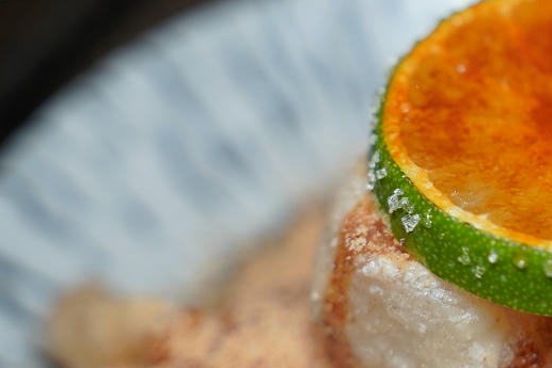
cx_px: 622
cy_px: 101
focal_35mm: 174
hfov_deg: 11.6
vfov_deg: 7.9
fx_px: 2669
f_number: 4
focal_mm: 75
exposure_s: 1/160
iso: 640
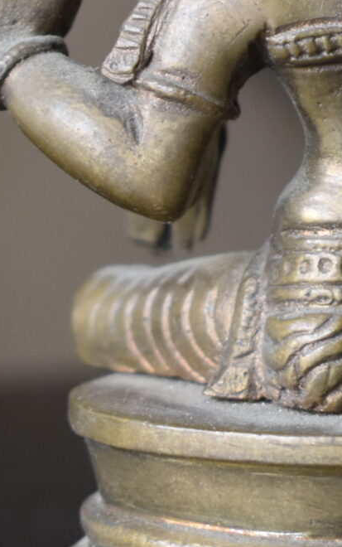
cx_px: 406
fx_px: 3710
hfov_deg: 5.3
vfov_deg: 8.4
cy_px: 38
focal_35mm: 249
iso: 1000
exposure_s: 1/60
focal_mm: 42
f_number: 5
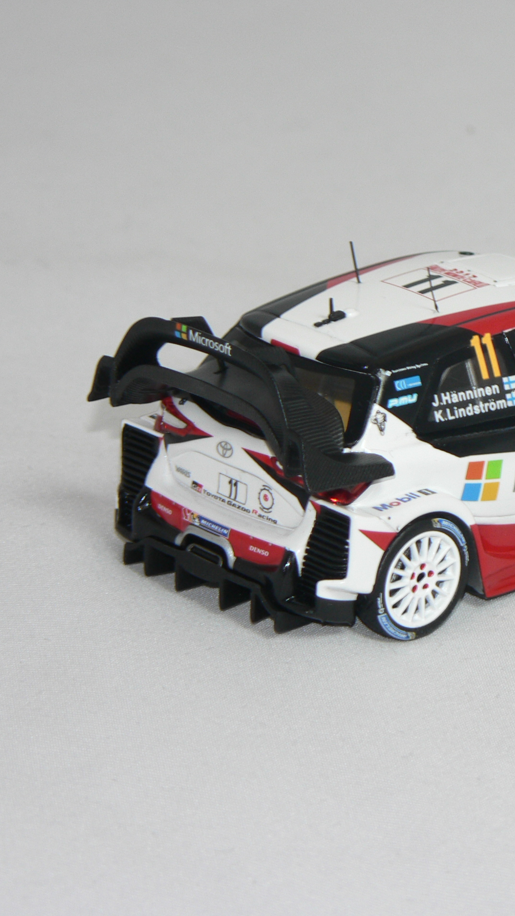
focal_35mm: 214
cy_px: 458
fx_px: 5194
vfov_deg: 10.1
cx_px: 436
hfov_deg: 5.7
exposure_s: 1/80
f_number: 3.3
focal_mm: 24.6
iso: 80
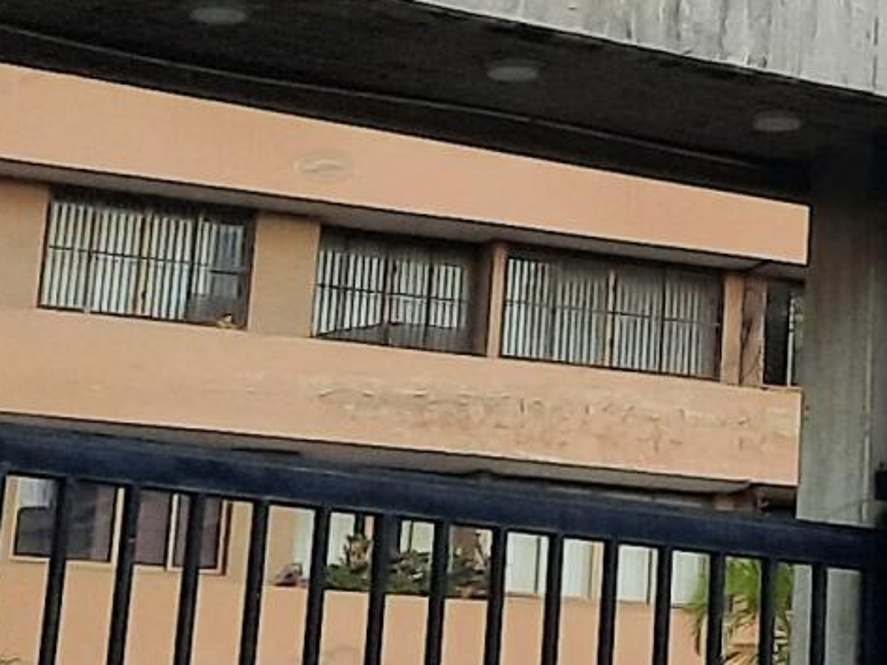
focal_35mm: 159
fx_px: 4074
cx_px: 1787
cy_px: -389
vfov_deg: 9.1
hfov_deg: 11.2
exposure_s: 1/120
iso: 32
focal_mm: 4.6
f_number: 2
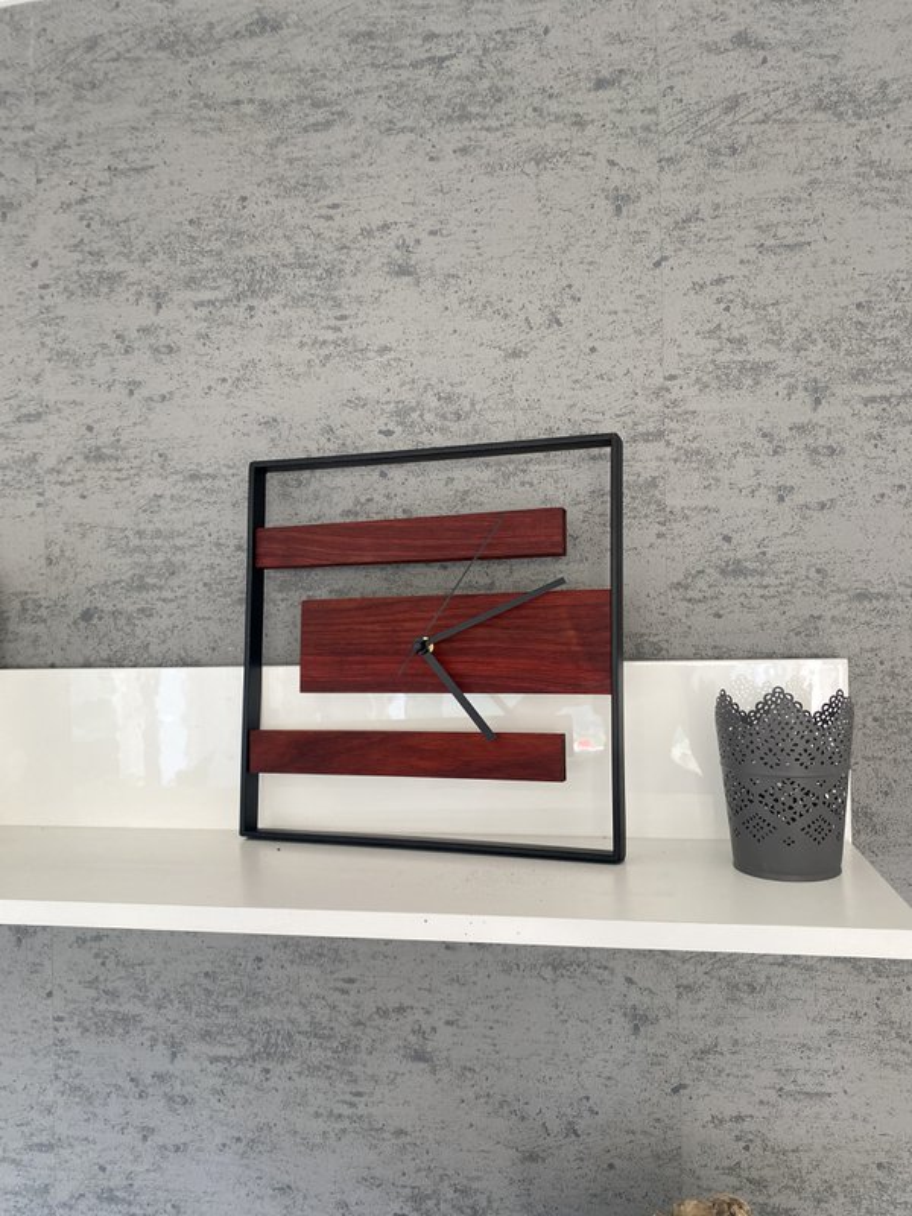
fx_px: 913
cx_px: 456
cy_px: 608
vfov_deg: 67.3
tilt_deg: +2.0
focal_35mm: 26
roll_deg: +0.9
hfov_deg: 53.1
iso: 125
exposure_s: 1/121
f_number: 1.8
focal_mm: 4.25
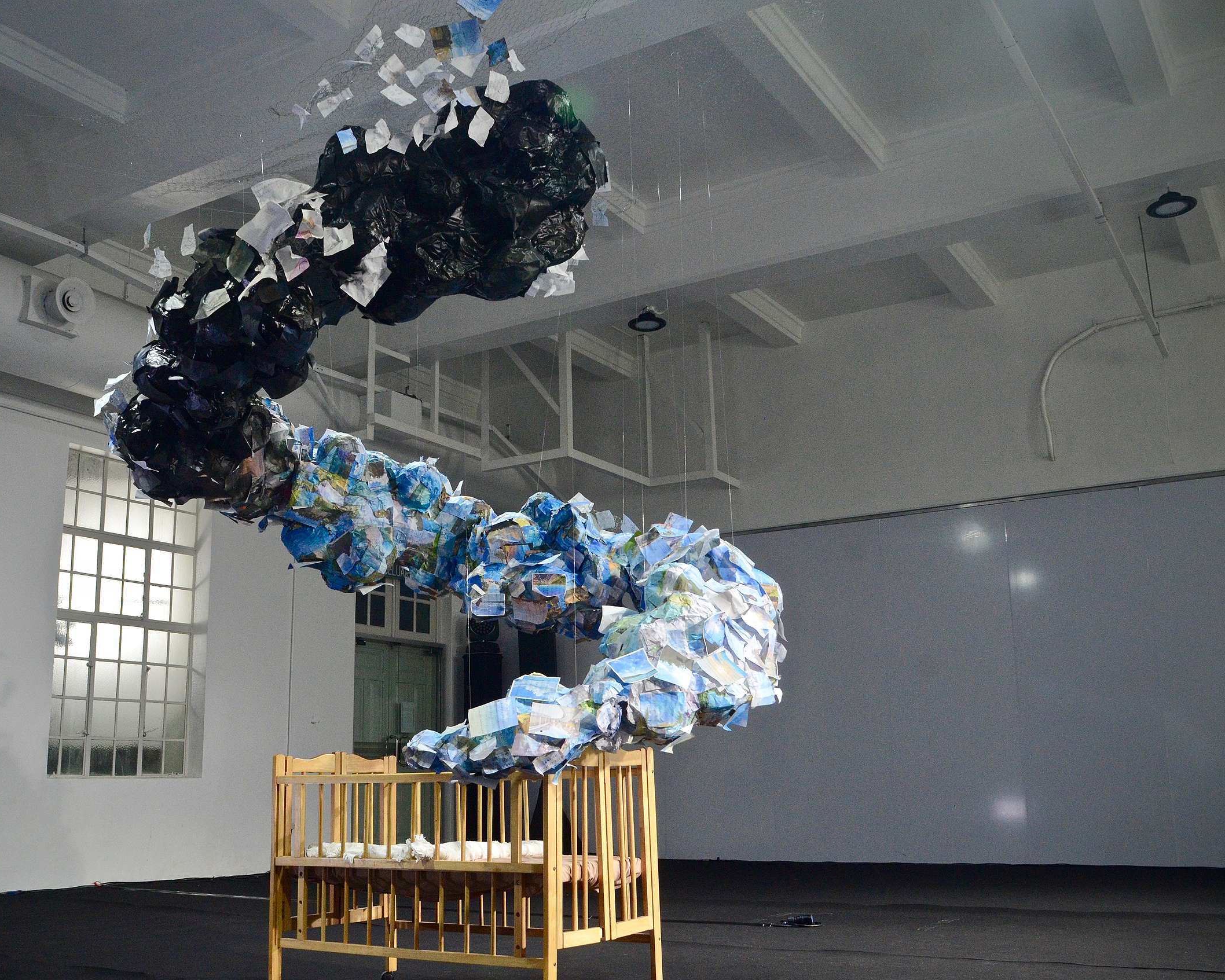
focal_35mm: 34
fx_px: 1233
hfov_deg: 52.6
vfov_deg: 43.4
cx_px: 521
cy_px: 490
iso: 1600
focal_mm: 20
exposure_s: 1/80
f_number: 8
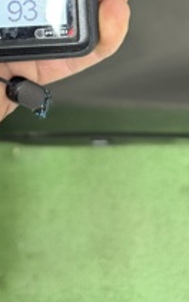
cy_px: -40
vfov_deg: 30.8
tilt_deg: -73.8
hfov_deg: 22.1
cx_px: 36
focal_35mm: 58
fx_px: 478
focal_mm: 6.76
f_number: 1.78
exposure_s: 1/50
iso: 250
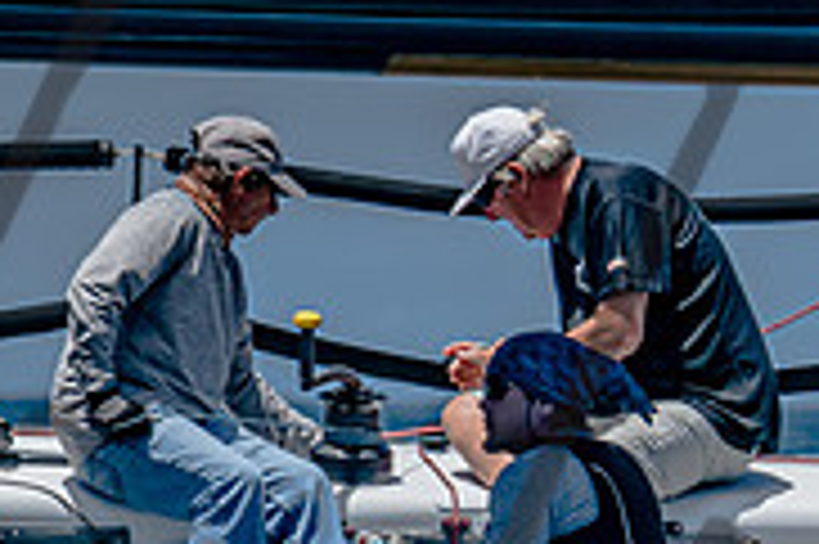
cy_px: 587
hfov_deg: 1.4
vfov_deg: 0.9
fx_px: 34730
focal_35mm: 1528
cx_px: 783
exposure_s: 1/1600
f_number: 5.6
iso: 200
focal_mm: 310
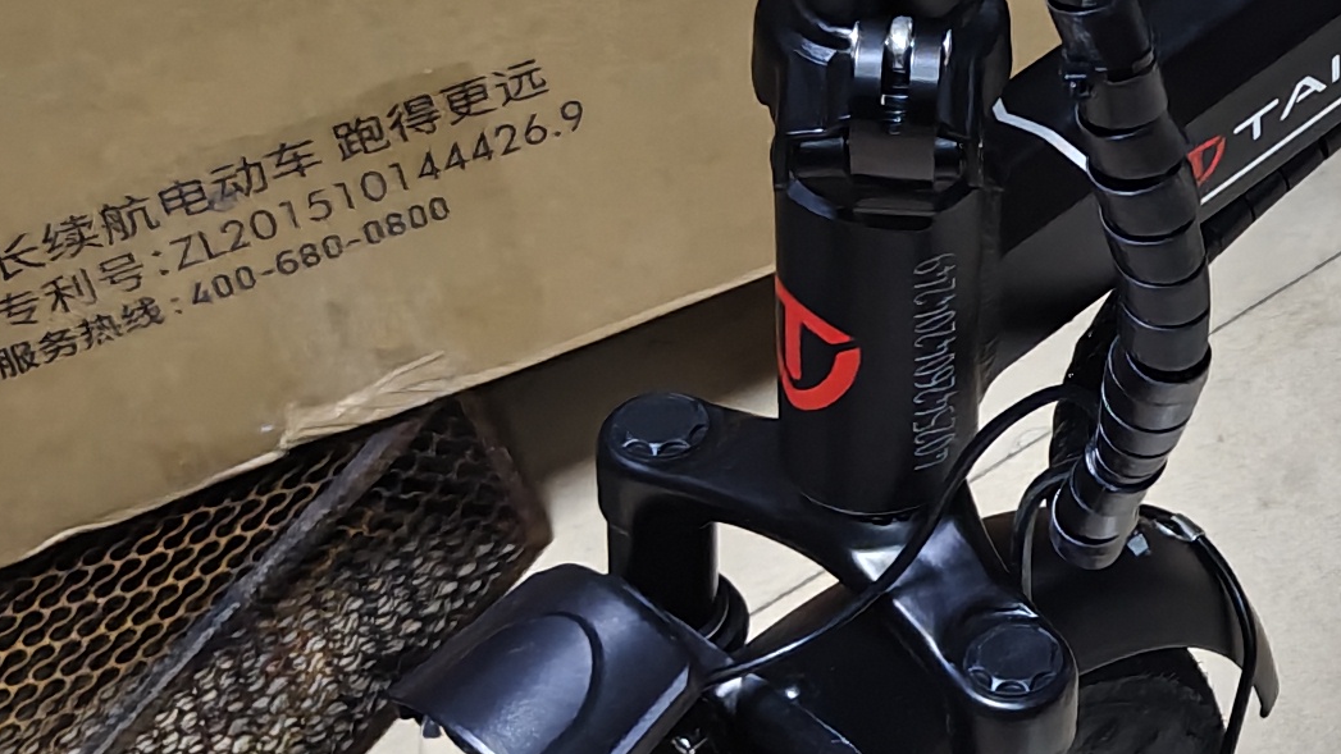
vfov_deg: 12.1
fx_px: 3485
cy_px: -154
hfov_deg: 19.6
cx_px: 1876
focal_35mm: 98
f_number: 1.88
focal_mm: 5.56
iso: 1060
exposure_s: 1/50
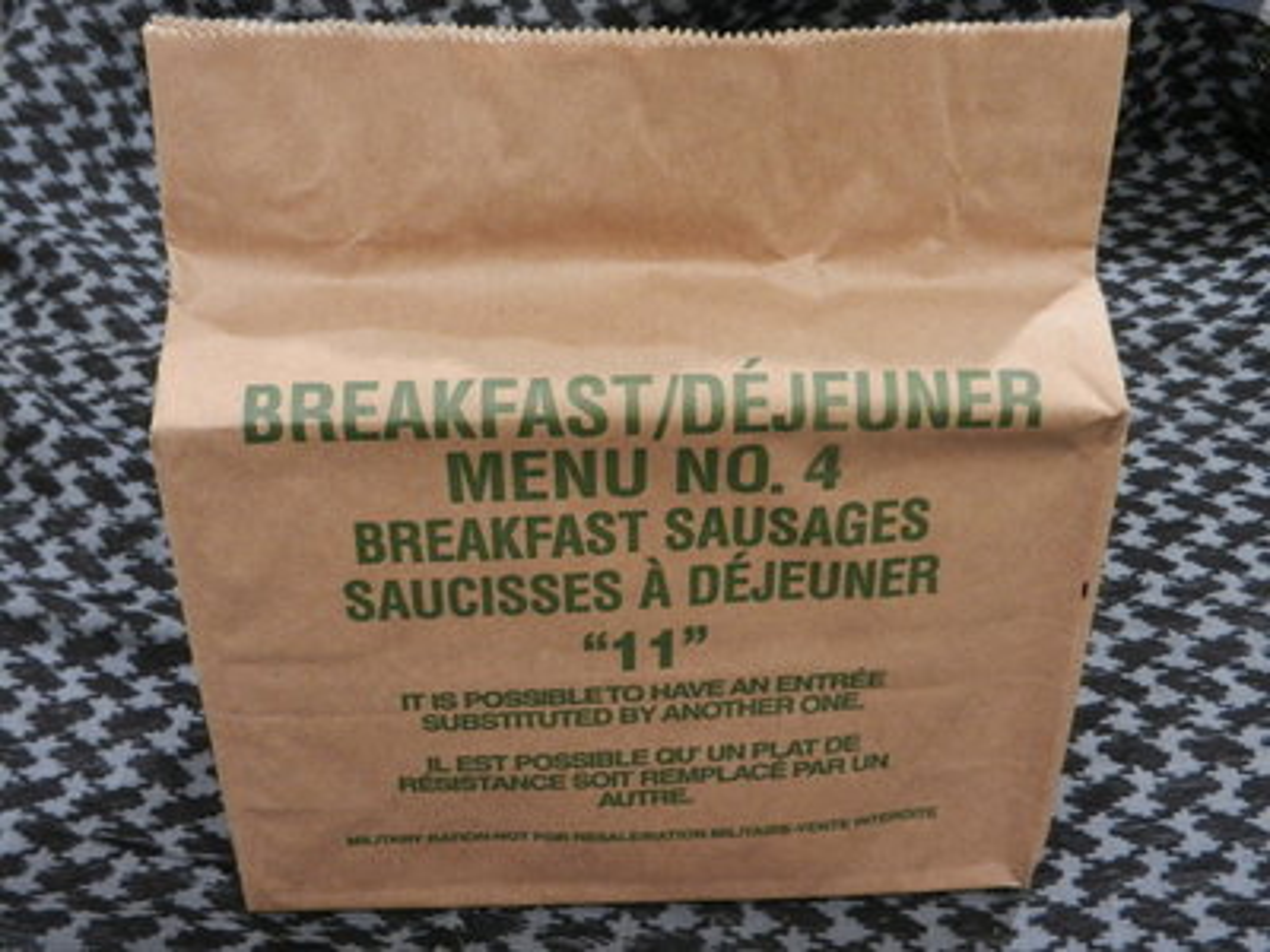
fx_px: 1651
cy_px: 476
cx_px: 635
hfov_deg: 42.1
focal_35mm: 45
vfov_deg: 32.2
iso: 200
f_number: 4.2
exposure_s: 1/3
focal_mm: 8.2
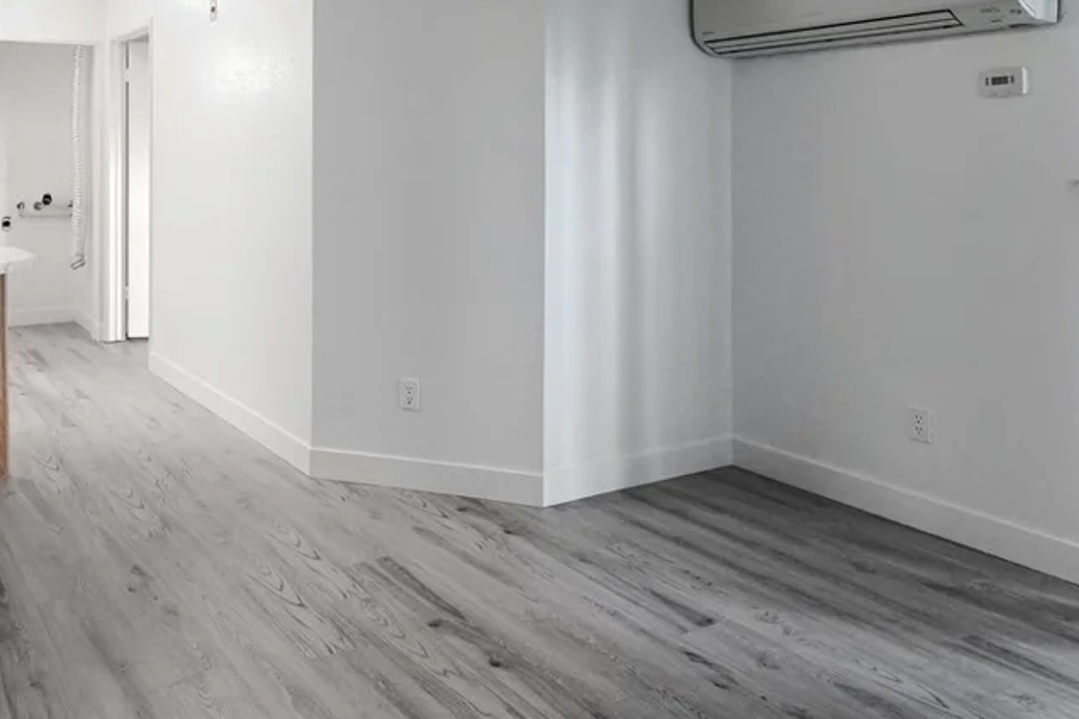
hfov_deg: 58.8
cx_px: 219
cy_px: 177
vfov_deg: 43.5
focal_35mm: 29
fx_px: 869
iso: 1600
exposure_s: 1/160
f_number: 3.2
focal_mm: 12
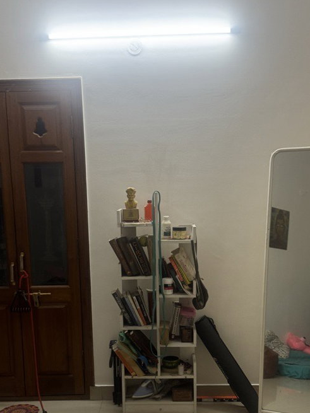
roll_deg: +0.1
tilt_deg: -6.1
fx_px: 526
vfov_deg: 42.2
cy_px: 285
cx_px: 149
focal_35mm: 44
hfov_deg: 32.9
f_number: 1.78
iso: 200
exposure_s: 1/50
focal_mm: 6.76
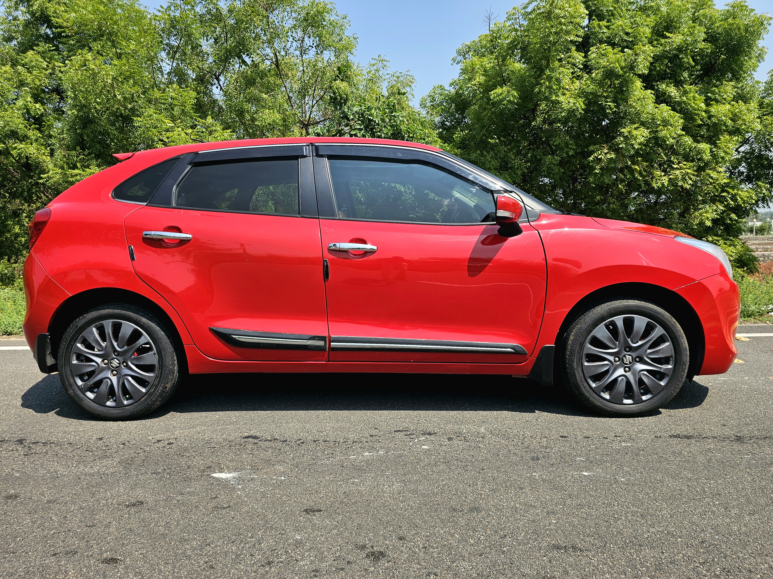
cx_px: 386
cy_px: 290
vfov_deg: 58.9
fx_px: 514
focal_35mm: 23
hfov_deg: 73.9
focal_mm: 6.3
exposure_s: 1/1111
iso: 20
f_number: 1.7
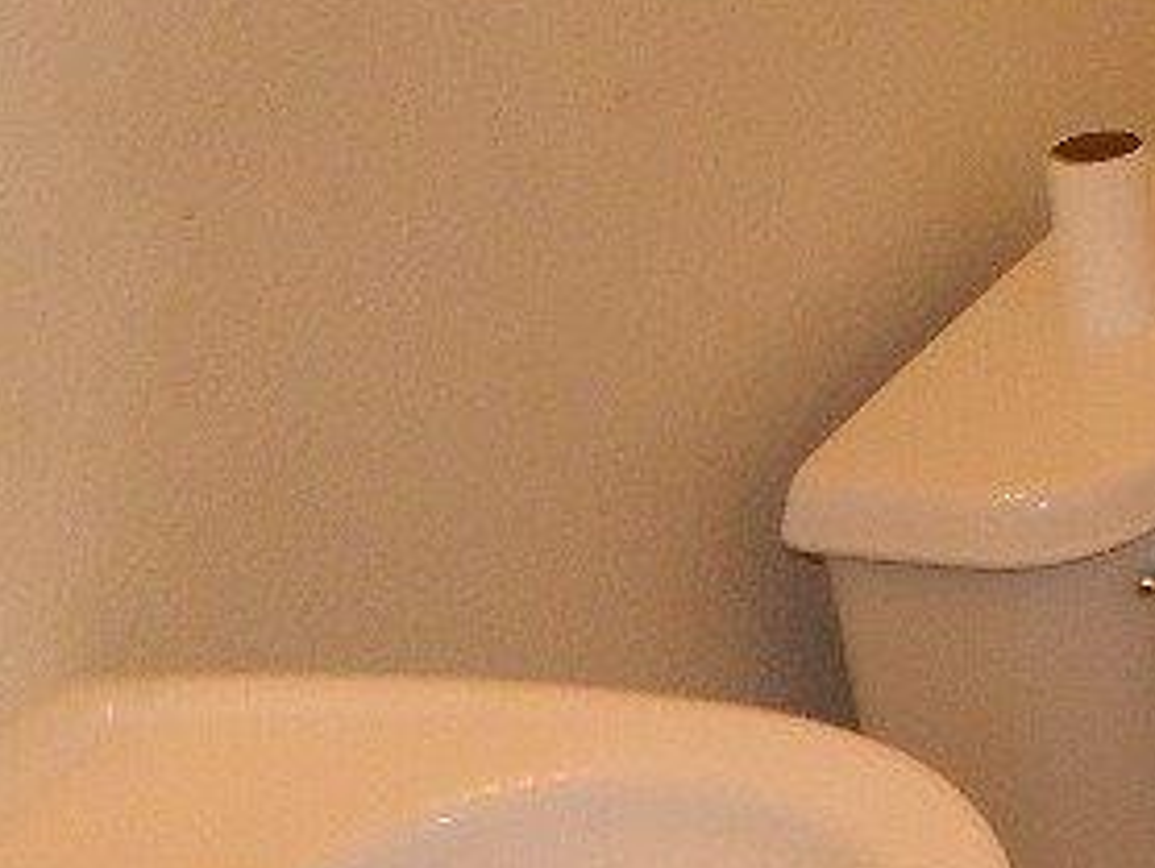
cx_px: 2052
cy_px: 112
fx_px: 3072
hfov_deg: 17.5
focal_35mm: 92
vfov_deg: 15.9
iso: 200
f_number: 3.1
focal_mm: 4.5
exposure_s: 1/30
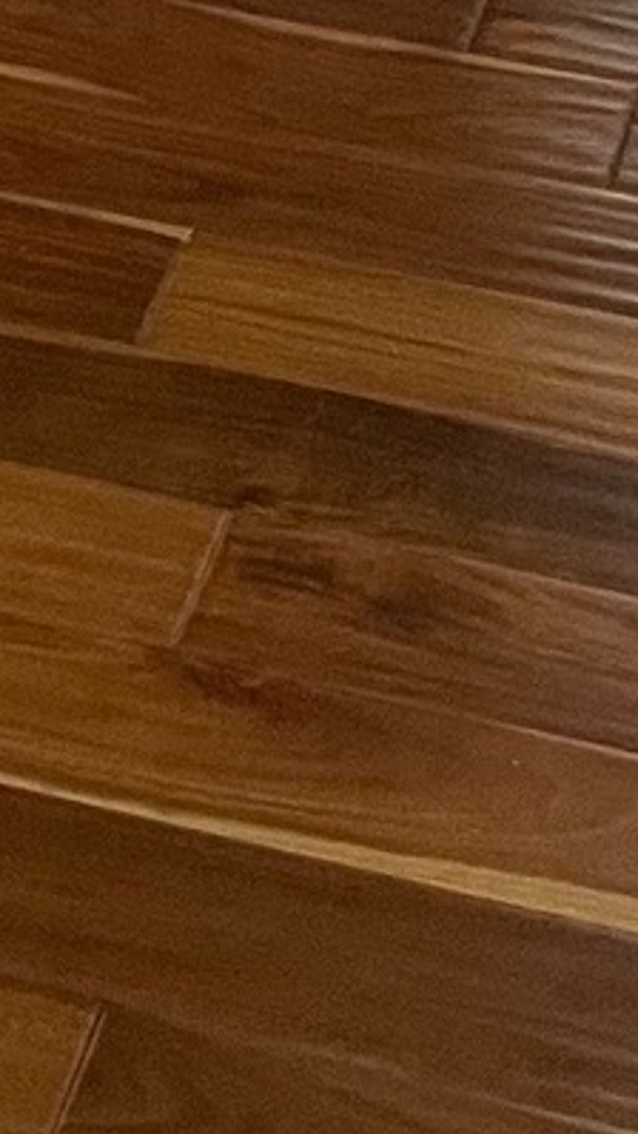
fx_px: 4930
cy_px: -1798
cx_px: -476
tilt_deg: -6.6
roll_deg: +1.2
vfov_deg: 10.7
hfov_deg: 7.2
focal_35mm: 164
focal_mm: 4.2
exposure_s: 1/60
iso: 125
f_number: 1.6
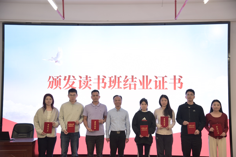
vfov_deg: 29.3
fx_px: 302
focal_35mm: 46
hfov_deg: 42.7
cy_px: 78
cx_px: 118
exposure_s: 1/50
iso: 500
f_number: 4
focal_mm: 46
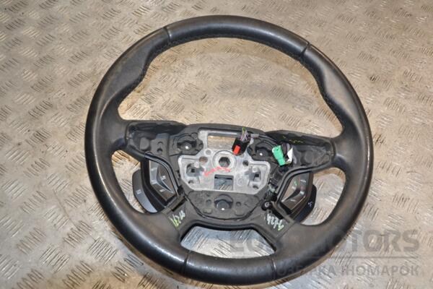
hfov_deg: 53.1
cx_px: 216
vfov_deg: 36.9
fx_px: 433
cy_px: 144
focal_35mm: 36
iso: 800
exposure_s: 1/200
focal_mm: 24
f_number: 6.3
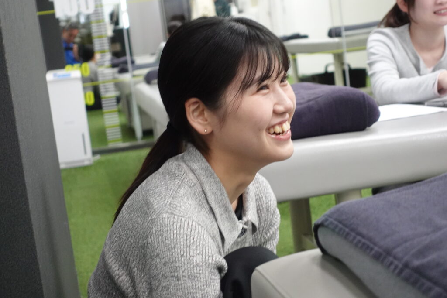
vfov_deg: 19.5
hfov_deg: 28.8
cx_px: 224
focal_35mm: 70
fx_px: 869
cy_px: 149
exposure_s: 1/80
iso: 2000
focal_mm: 25.7
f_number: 2.8
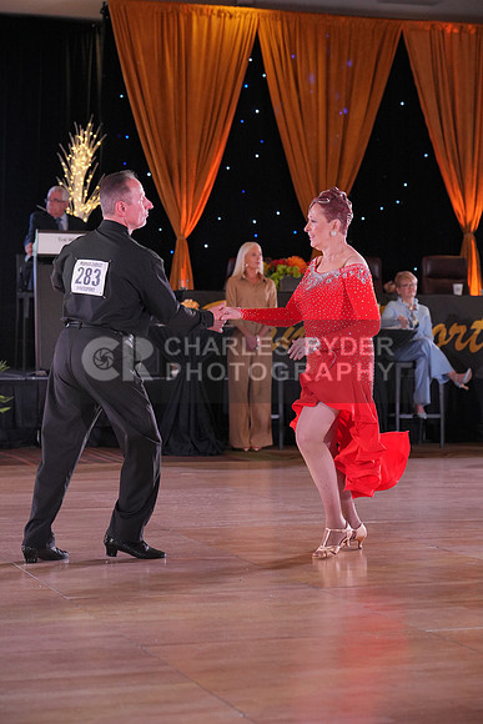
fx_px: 1649
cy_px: 362
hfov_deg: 16.7
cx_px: 242
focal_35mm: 82
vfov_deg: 24.8
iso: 2000
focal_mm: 82
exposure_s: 1/400
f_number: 4
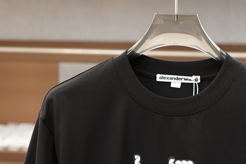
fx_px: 977
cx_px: 180
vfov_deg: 9.6
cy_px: 133
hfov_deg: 14.3
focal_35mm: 143
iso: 400
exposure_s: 1/125
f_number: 3.5
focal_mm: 49
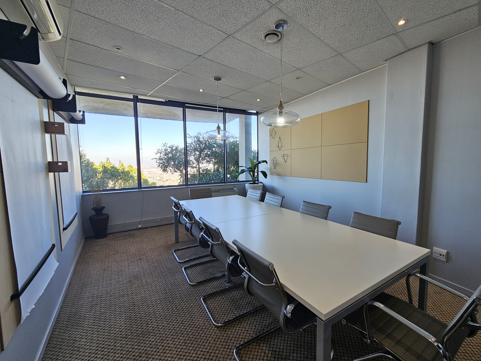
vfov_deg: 85.7
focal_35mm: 14
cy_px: 177
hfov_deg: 101.9
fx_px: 195
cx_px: 259
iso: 50
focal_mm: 2.2
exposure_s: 1/100
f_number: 2.2
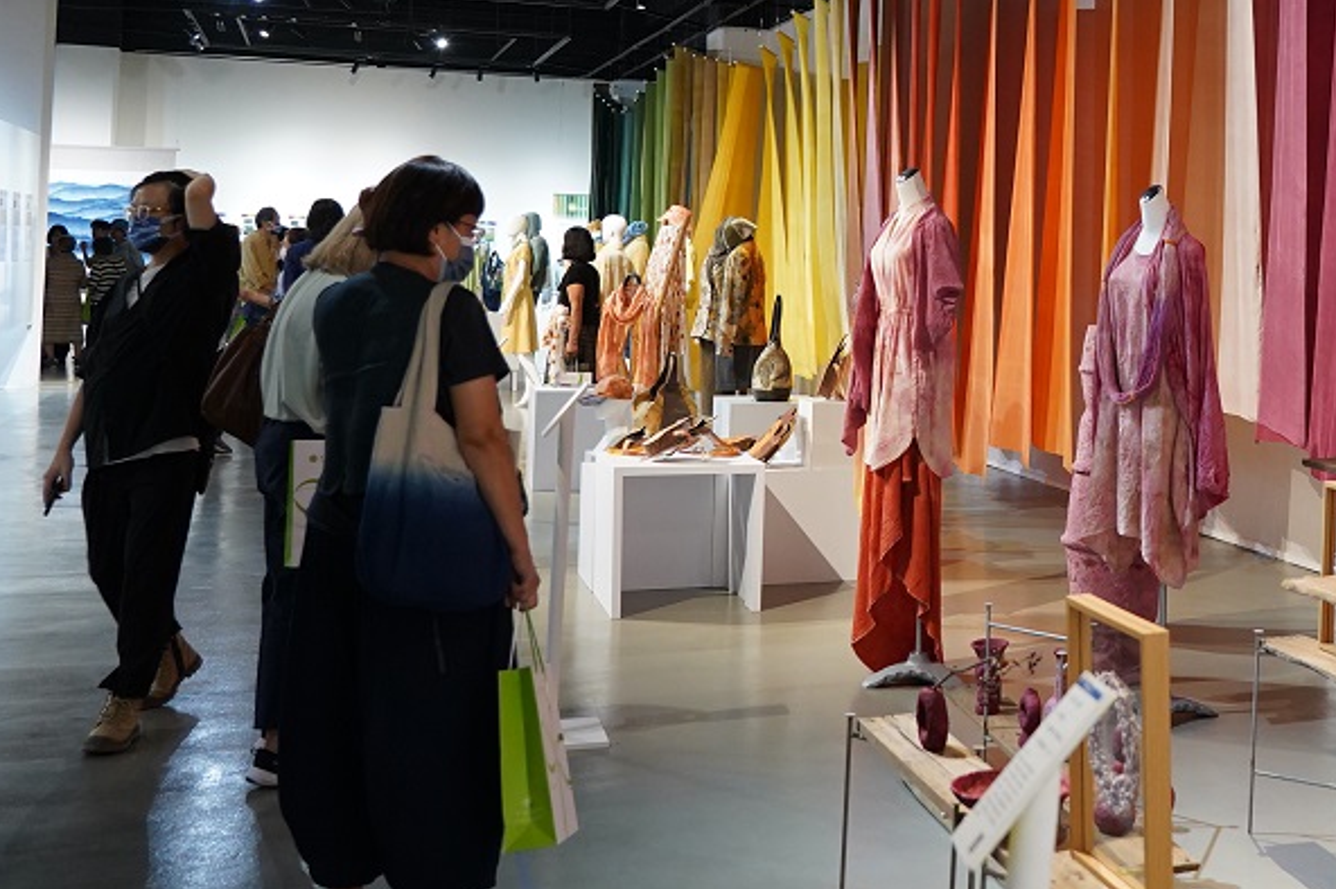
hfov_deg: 38.7
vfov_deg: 27.6
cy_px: 208
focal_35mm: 48
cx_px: 1161
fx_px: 1780
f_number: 4
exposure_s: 1/160
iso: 3200
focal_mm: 27
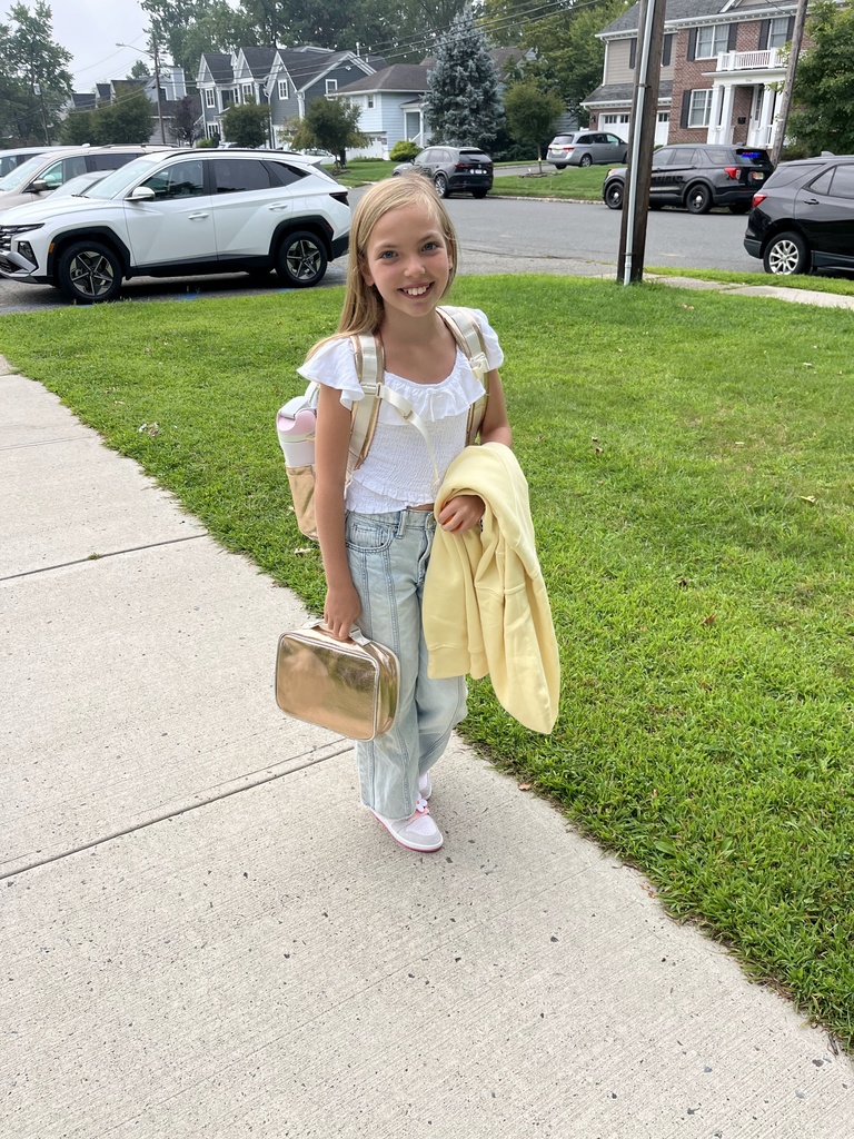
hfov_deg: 53.1
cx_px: 427
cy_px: 570
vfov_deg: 67.3
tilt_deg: -25.9
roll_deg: -0.5
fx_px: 855
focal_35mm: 26
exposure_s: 1/569
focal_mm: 5.1
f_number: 1.6
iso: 50
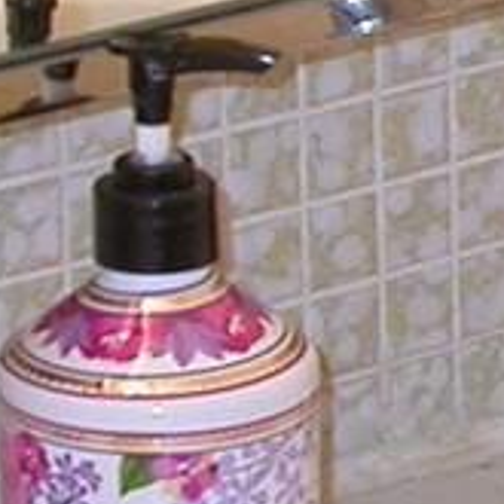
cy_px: 40
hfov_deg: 5.2
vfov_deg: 5.4
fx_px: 5354
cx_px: 1155
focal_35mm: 325
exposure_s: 1/49.9
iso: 100
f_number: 3
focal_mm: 7.85
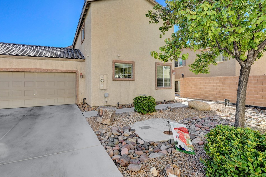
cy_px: 78
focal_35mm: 18
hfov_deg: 91.0
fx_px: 130
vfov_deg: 68.4
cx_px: 116
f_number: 8
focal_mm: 15.5
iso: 800
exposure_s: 1/500
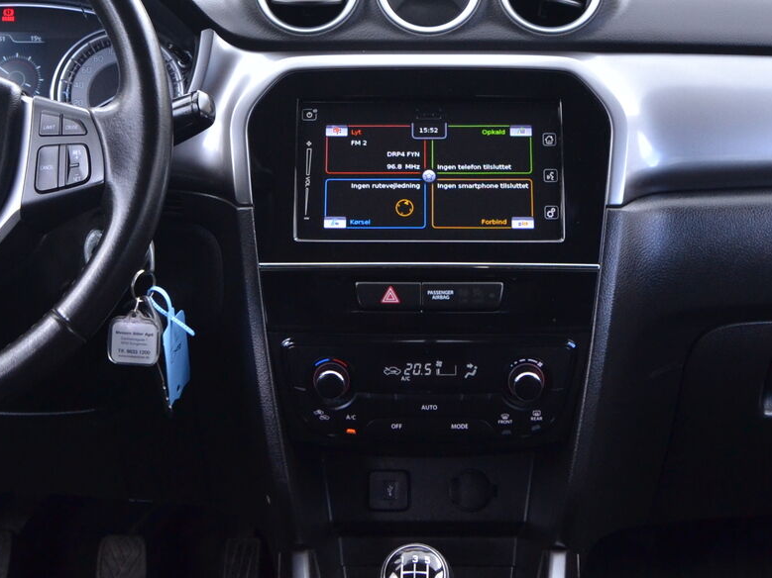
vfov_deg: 22.5
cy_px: 79
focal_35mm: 64
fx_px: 1427
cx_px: 398
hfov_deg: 30.3
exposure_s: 1/100
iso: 400
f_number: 5
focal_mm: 18
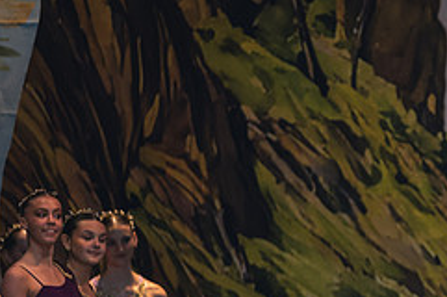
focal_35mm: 631
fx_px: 7824
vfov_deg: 2.2
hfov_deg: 3.3
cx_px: 503
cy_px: 342
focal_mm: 175
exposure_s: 1/500
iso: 640
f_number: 2.8
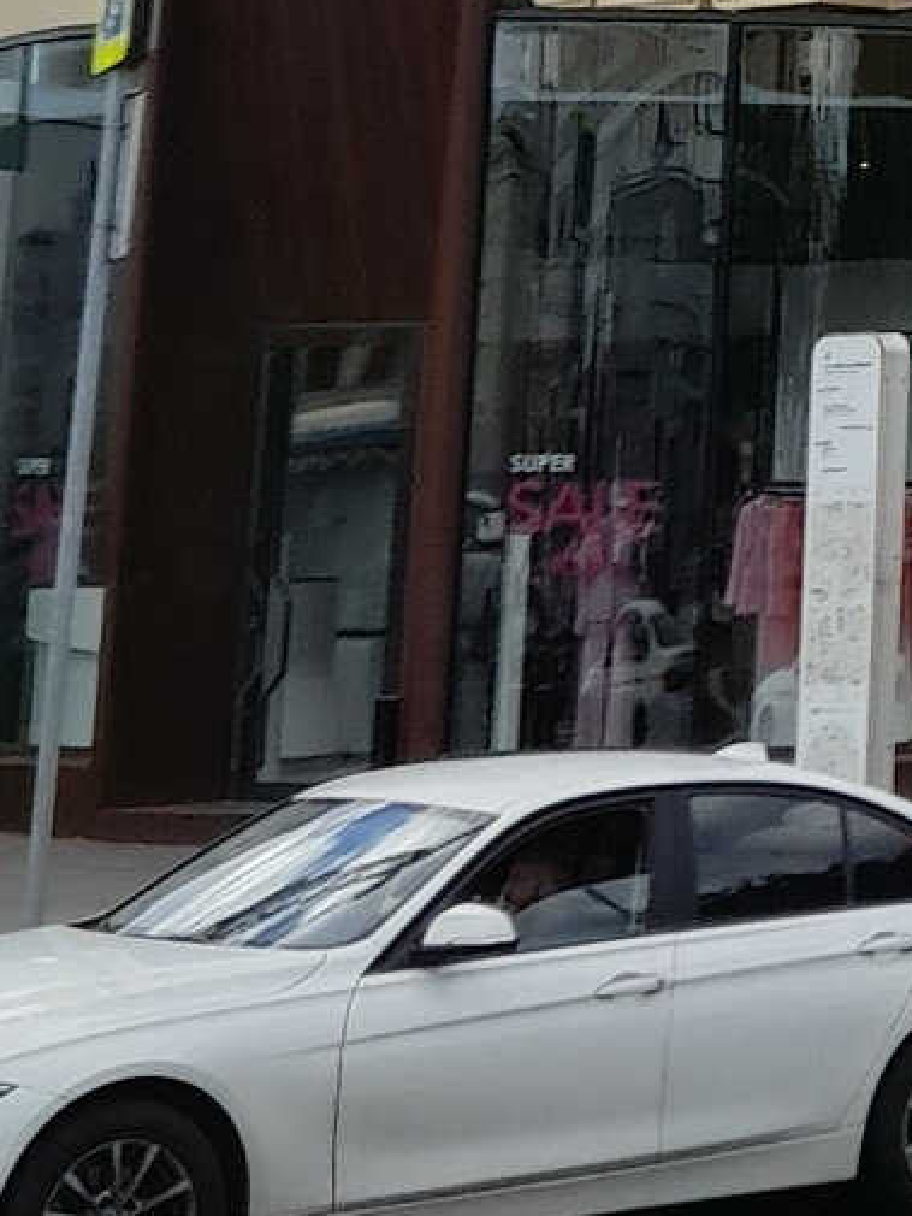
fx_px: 4635
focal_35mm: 132
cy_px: -501
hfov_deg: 10.4
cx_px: 1752
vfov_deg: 14.1
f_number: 2
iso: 20
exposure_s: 1/538
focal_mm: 4.6
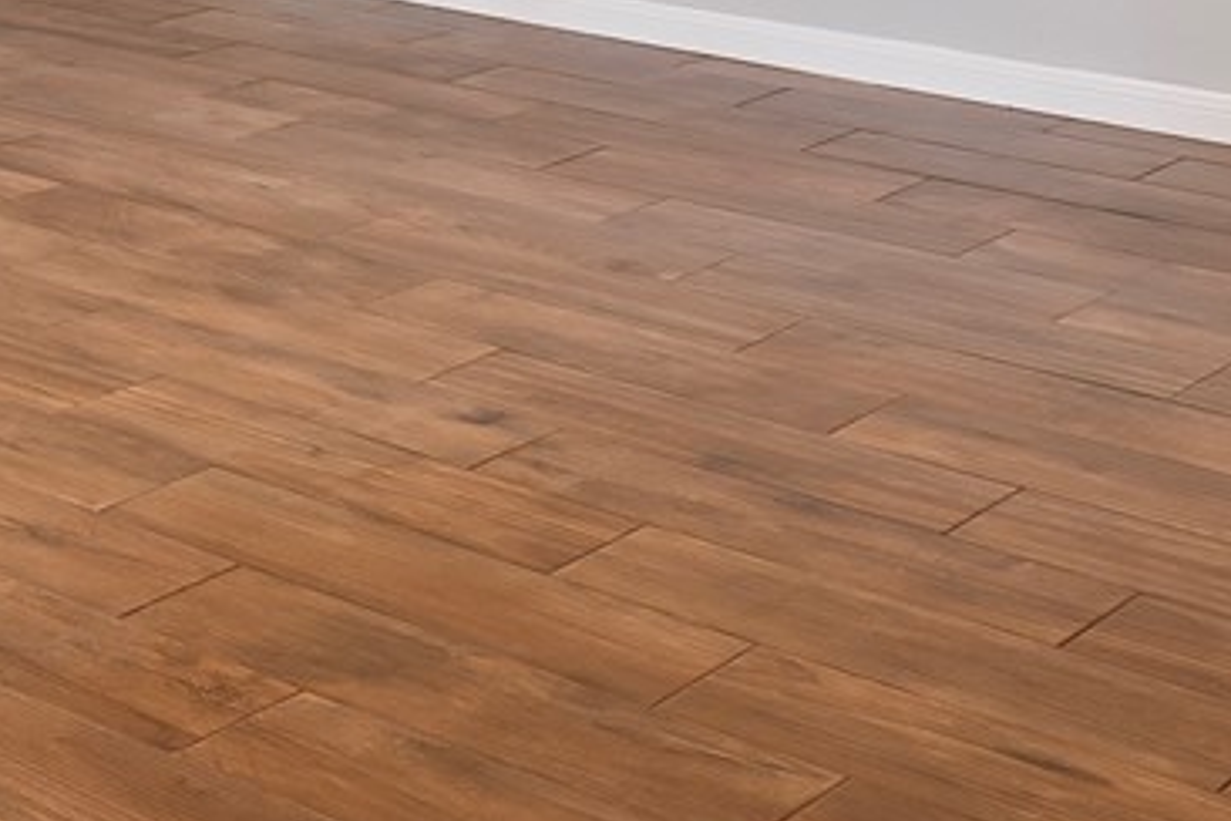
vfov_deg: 13.8
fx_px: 3043
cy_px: -612
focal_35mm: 89
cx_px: -602
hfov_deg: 19.9
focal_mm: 15
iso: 125
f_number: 6.3
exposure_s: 2
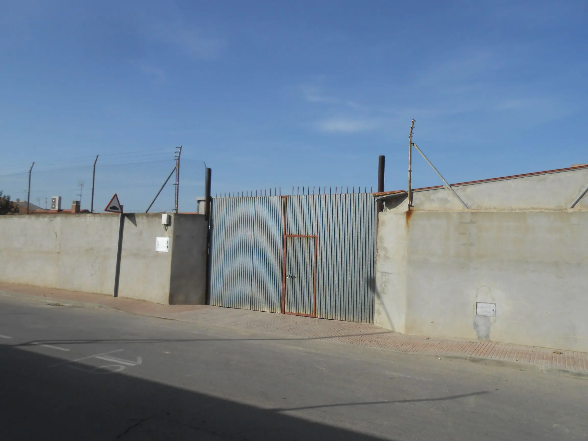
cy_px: 220
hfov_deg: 67.3
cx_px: 294
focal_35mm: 26
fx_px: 442
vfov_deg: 53.1
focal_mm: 4.6
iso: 80
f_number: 3.5
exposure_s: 1/1500
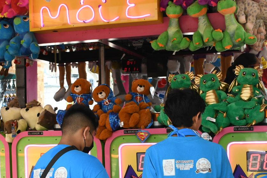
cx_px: 151
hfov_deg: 31.4
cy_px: 123
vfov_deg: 21.1
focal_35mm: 64
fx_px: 475
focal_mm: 22
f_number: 7.1
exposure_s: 1/125
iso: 640
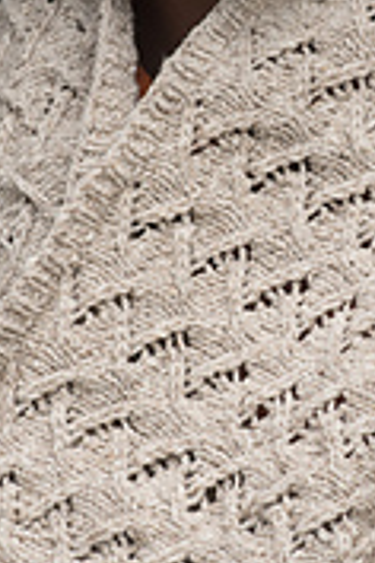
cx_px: 326
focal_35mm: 308
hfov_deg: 4.5
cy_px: 219
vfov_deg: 6.7
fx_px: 4812
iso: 500
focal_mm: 85
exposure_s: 1/200
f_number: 10
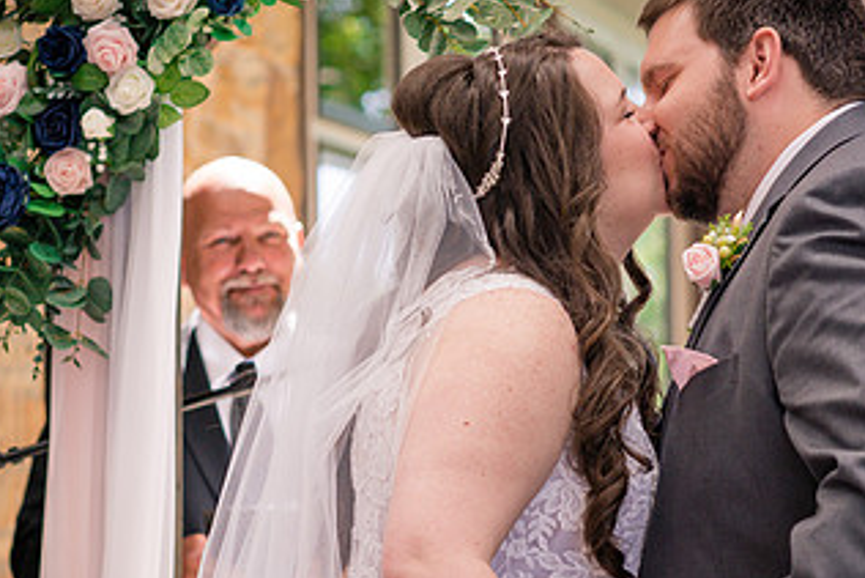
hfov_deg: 13.1
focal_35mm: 156
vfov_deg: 8.8
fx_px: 3750
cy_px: 371
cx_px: 558
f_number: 3.5
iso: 400
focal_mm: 85
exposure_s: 1/800
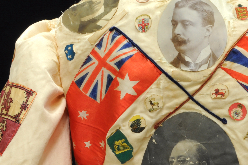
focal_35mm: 128
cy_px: 114
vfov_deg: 10.7
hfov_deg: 15.9
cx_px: 198
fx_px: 881
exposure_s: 8
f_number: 25
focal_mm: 36
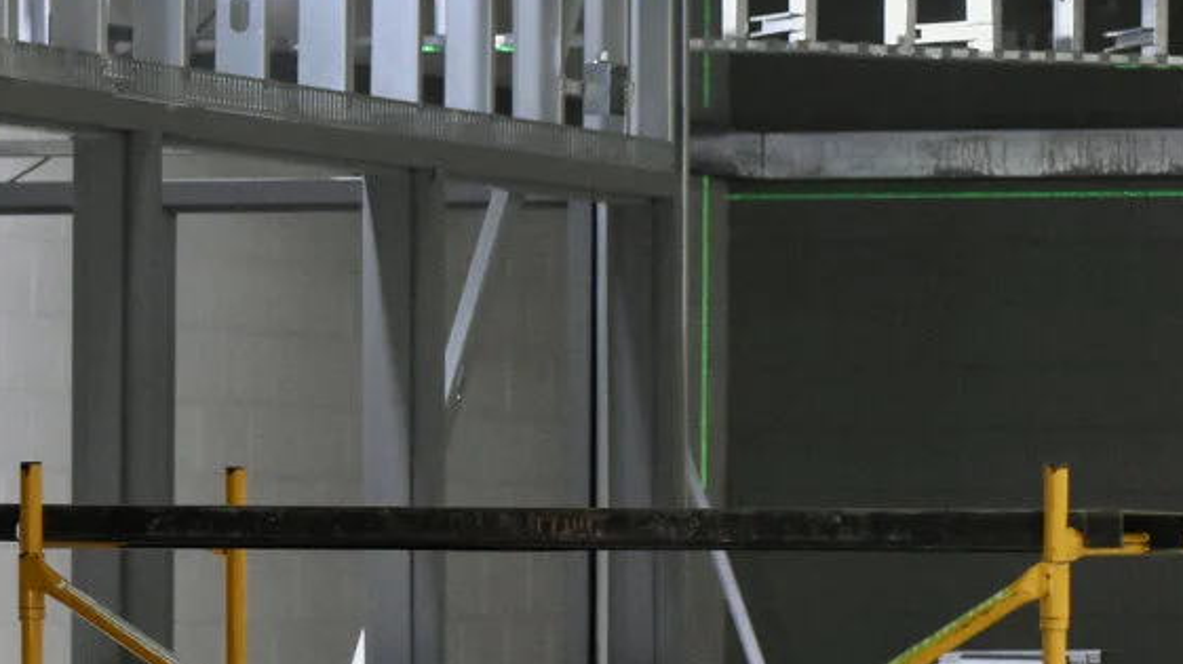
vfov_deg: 4.9
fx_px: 7729
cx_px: 853
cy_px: 270
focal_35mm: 246
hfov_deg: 8.7
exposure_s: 1/60
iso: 1800
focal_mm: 55
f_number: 4
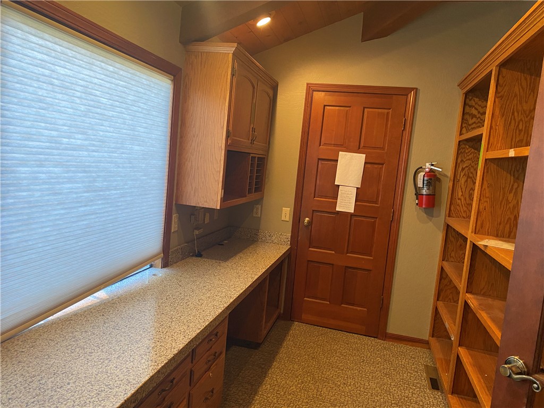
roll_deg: -5.3
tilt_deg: -5.9
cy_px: 204
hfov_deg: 67.3
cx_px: 272
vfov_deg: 53.1
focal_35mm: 26
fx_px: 409
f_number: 1.8
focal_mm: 4.25
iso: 160
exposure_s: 1/60
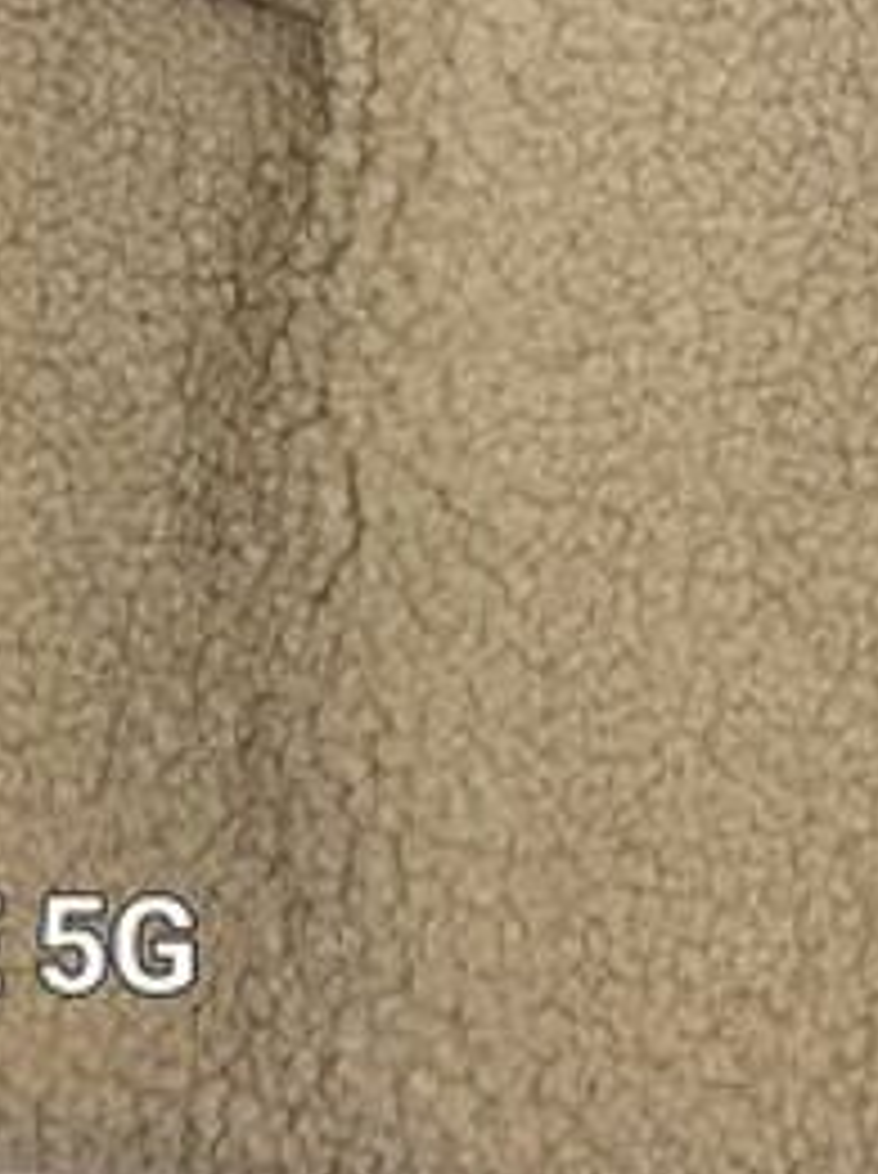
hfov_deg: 10.9
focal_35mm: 133
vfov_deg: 11.9
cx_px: 1135
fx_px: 4509
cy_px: -1694
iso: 500
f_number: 1.8
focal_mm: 5.4
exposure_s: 1/25
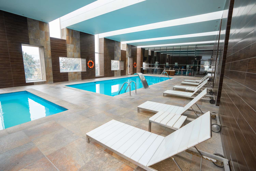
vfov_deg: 73.7
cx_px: 128
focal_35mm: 16
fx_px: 114
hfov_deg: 96.7
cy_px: 86
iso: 200
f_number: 5.6
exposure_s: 1/60
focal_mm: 16
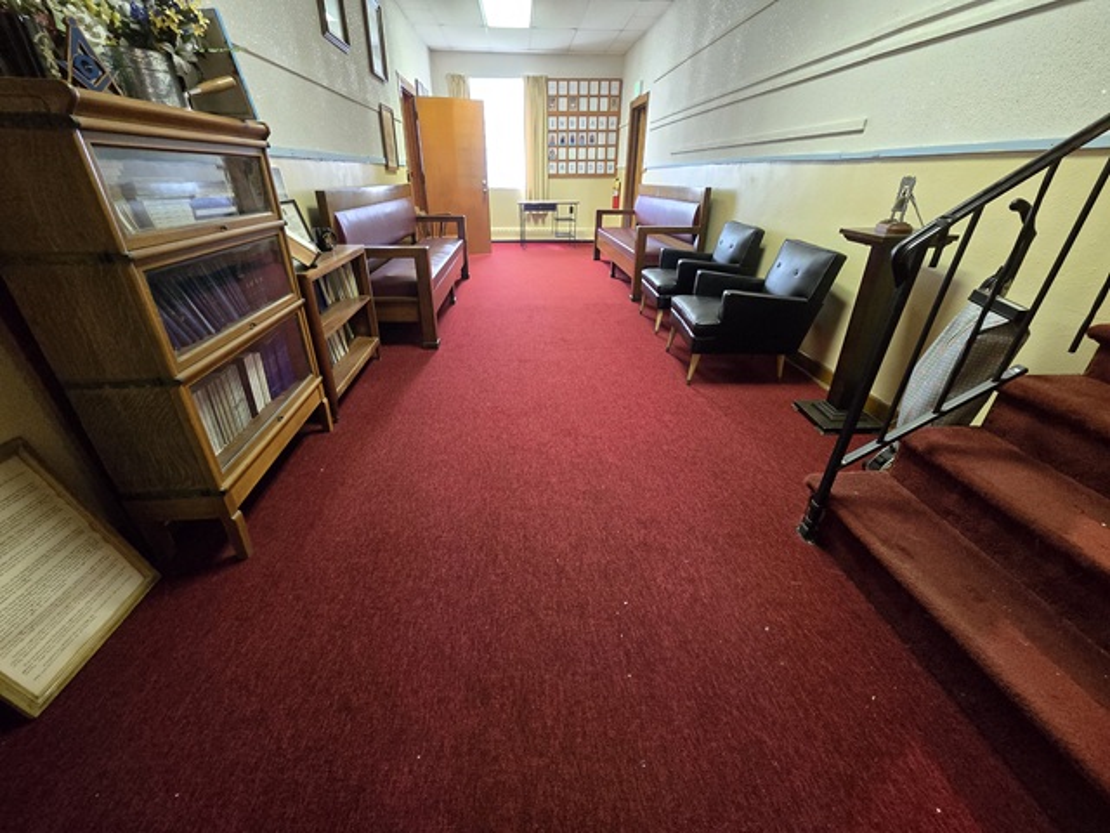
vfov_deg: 89.9
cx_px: 555
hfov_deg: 106.2
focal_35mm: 13
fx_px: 417
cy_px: 416
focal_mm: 2.2
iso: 1000
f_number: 2.2
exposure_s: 1/60
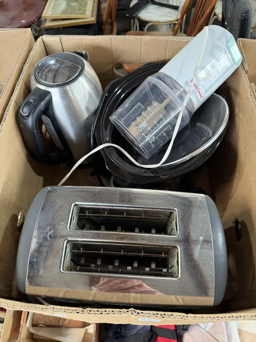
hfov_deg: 56.8
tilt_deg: -58.1
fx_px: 237
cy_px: 171
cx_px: 128
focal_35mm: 24
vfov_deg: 71.6
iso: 250
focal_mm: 6.76
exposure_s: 1/50
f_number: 1.78
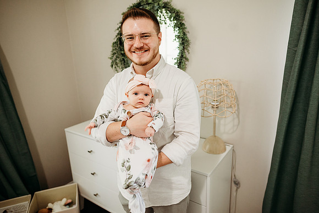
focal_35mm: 24
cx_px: 160
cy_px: 106
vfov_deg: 53.2
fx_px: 213
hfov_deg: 73.7
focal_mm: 24
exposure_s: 1/200
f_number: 2.5
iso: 1000
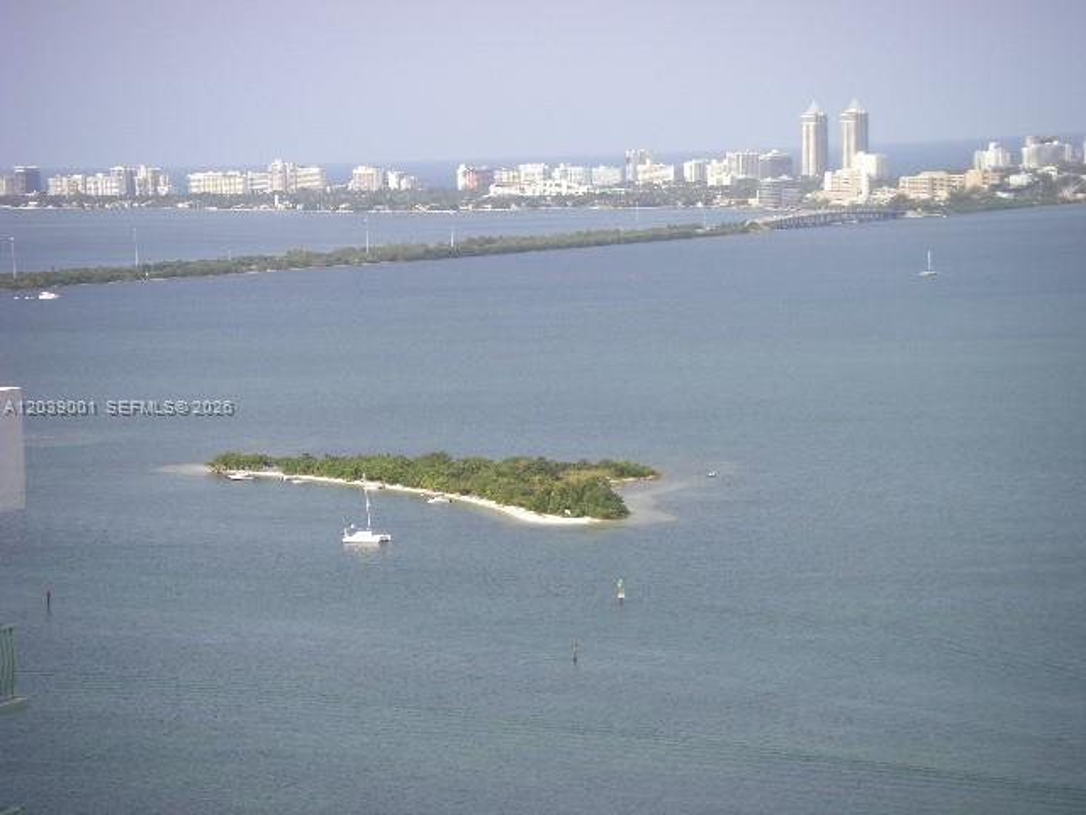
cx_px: 543
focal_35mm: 128
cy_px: 408
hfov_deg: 15.4
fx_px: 4016
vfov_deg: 11.6
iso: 64
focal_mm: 21.1
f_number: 4.2
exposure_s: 1/320
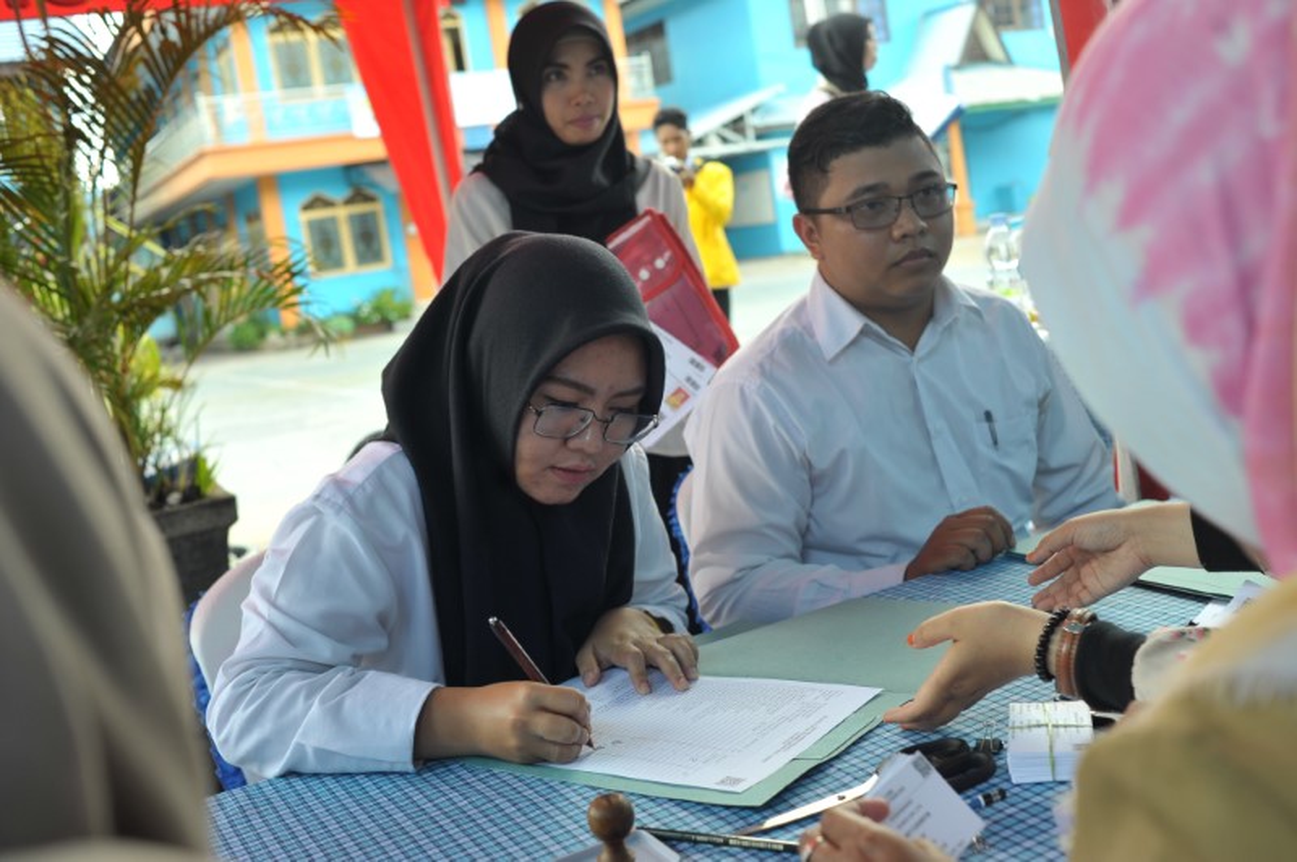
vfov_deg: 37.8
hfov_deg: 54.5
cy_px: 431
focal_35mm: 35
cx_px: 648
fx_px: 1260
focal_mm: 35
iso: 400
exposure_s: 1/200
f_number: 5.6
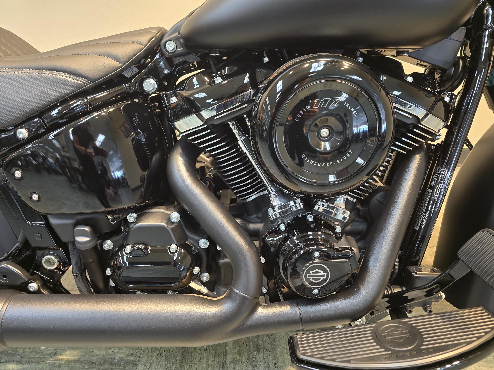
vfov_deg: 58.9
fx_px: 328
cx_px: 247
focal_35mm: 23
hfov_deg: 73.9
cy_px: 185
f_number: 1.7
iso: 640
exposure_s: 1/120
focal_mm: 6.3
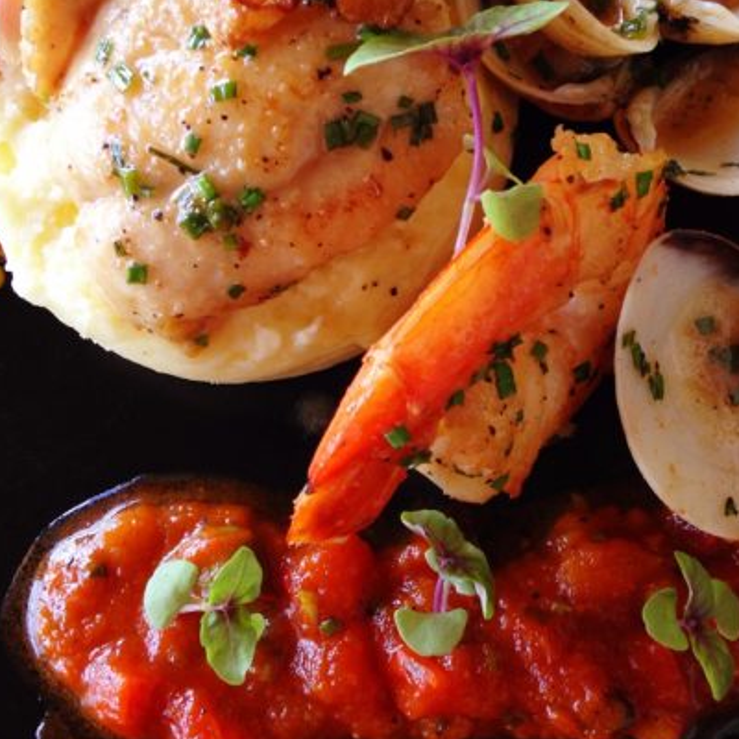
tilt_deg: -75.5
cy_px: 257
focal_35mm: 56
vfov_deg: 30.4
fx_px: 1353
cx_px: 421
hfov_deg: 30.5
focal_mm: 4.12
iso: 50
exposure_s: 1/24
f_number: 2.4
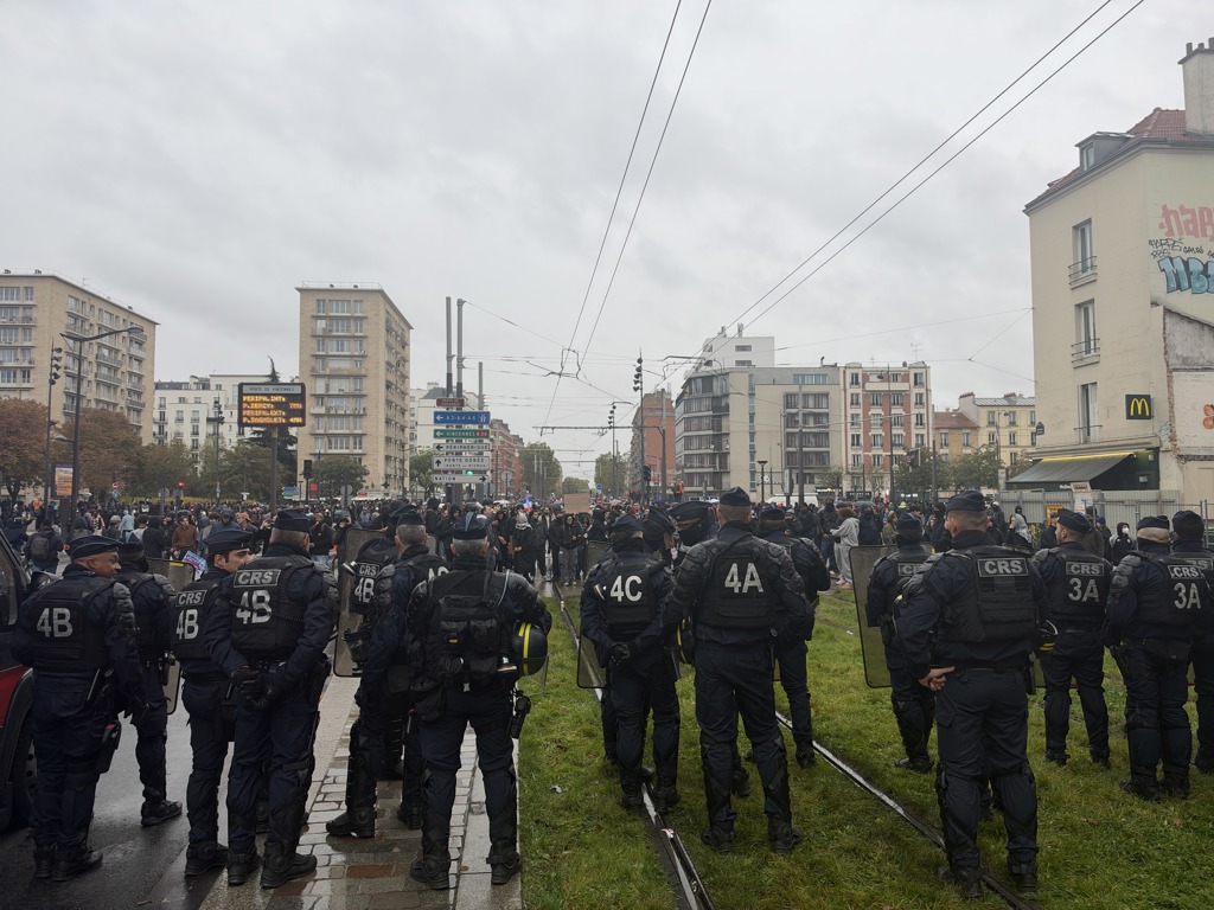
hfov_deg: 71.6
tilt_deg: +3.3
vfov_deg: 56.8
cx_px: 607
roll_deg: -0.4
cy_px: 455
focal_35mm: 24
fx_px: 842
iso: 64
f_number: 1.8
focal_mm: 6.93
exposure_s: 1/361
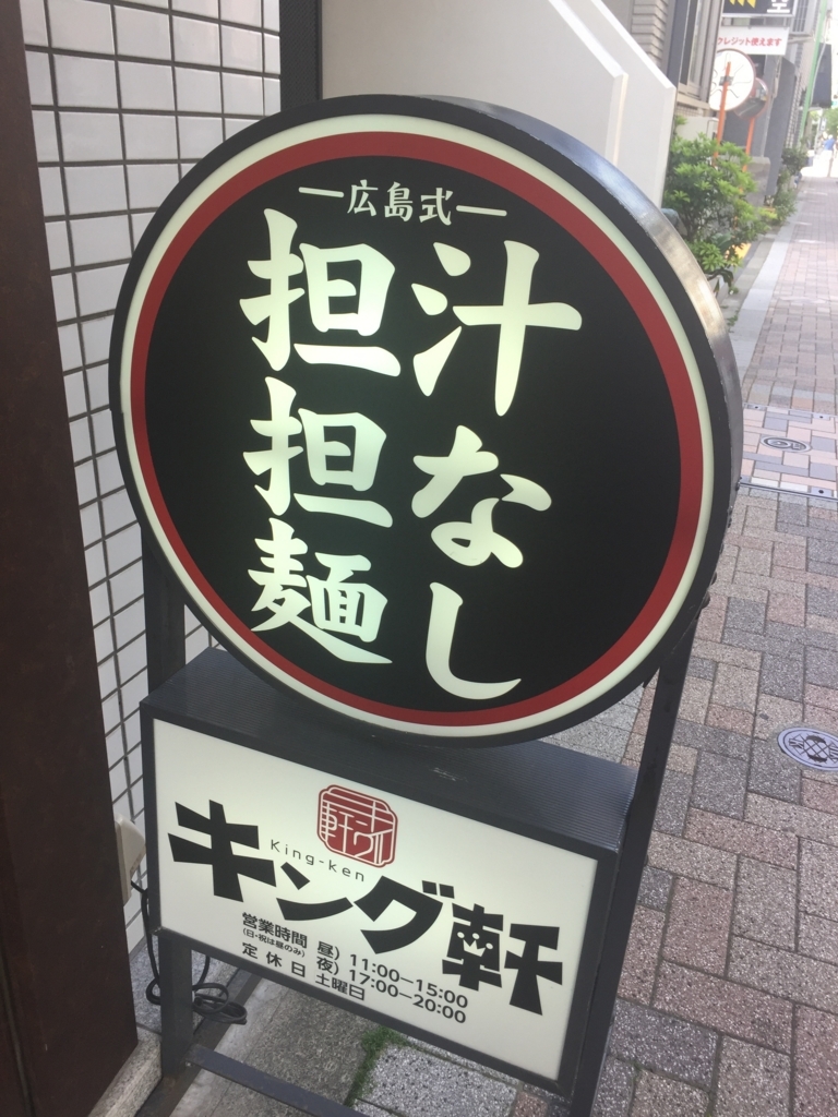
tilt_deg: -23.2
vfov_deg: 61.7
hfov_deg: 48.2
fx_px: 936
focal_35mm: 29
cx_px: 419
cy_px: 558
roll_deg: -2.8
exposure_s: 1/120
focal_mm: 4.15
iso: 32
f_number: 2.2
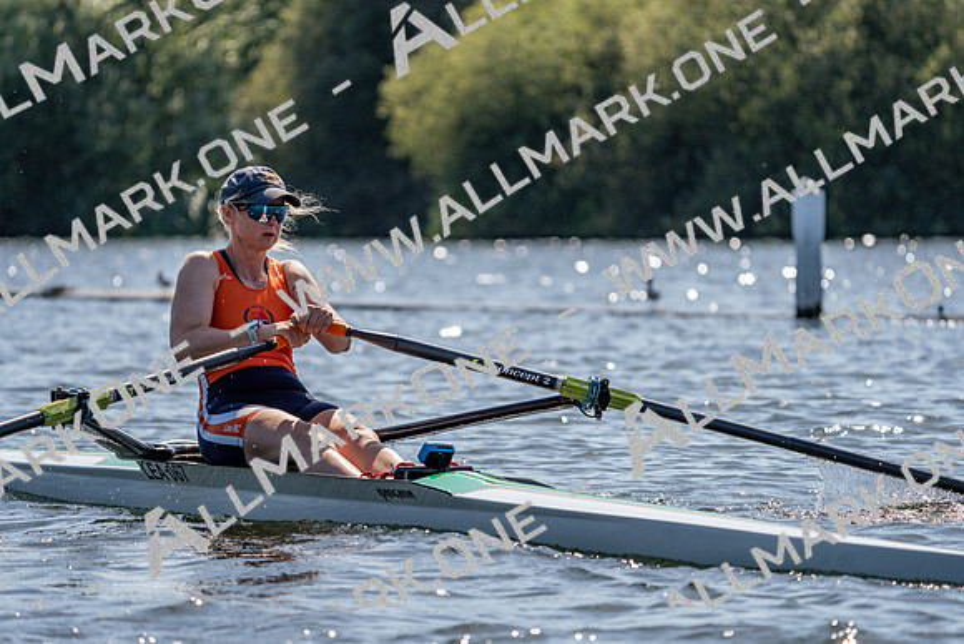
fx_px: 6508
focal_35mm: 243
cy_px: 322
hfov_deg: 8.5
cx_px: 482
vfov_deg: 5.7
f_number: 5.6
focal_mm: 243
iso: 200
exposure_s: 1/2000
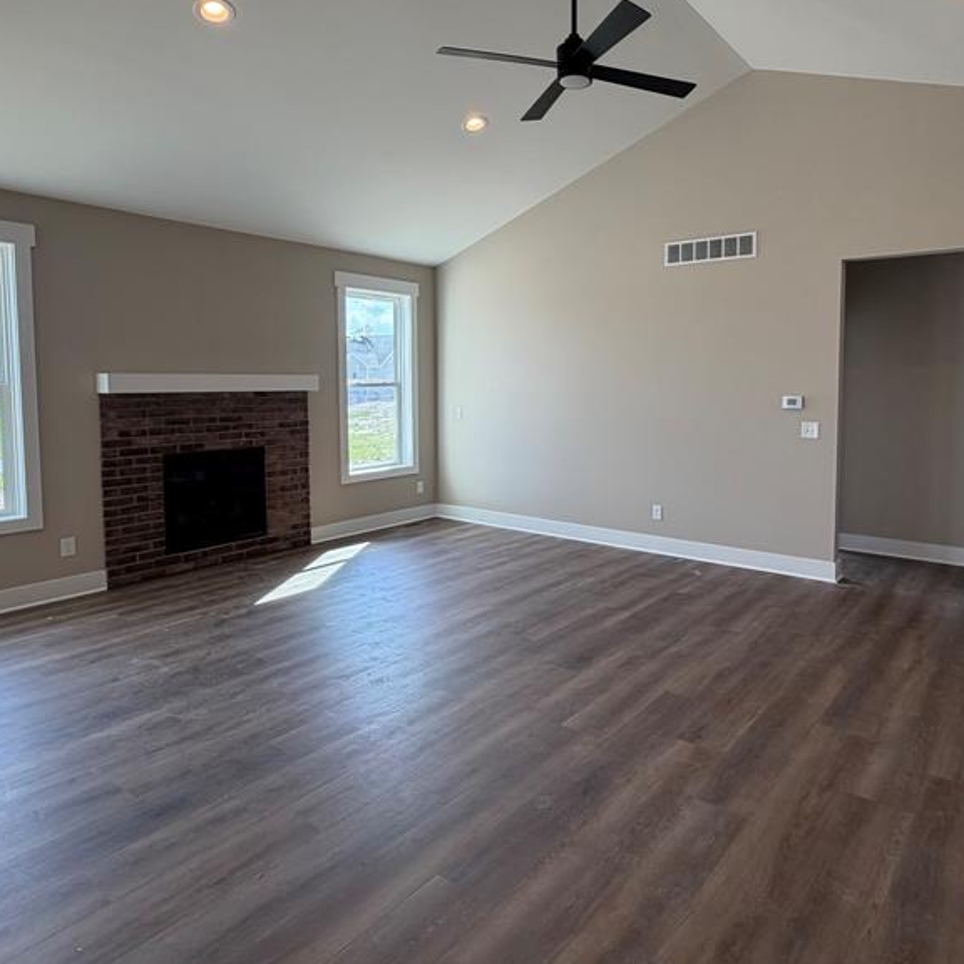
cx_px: 581
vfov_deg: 69.3
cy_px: 418
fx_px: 693
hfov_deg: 68.9
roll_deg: -0.5
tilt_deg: -2.6
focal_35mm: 22
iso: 64
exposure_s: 1/125
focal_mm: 2.22
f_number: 2.2
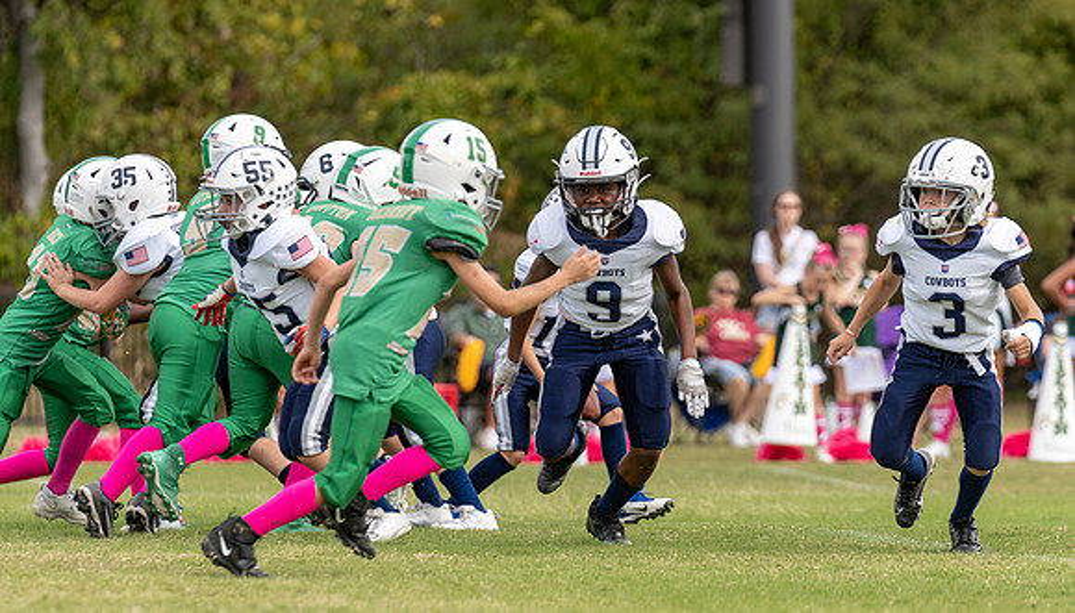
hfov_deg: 6.9
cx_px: 549
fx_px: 8975
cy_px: 357
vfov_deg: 3.9
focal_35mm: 314
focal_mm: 200
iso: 200
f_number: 3.5
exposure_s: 1/1250
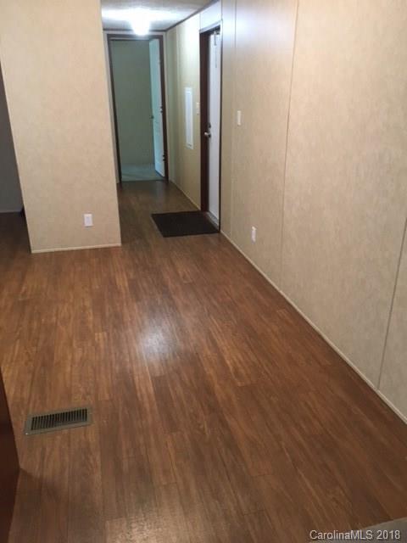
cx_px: 204
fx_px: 455
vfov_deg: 61.7
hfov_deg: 48.2
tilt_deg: -22.1
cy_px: 272
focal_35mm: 29
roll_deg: +0.6
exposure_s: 1/30
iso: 160
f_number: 2.2
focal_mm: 4.15
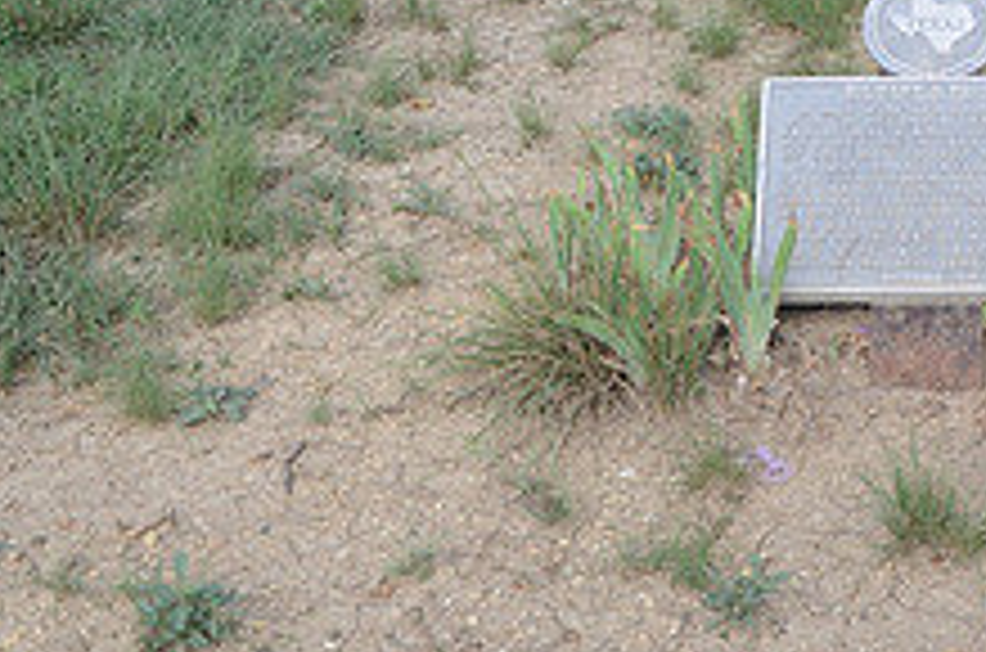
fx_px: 2277
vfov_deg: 15.8
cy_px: -99
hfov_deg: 23.6
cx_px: 941
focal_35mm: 83
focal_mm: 21
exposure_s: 1/250
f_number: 5.6
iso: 100
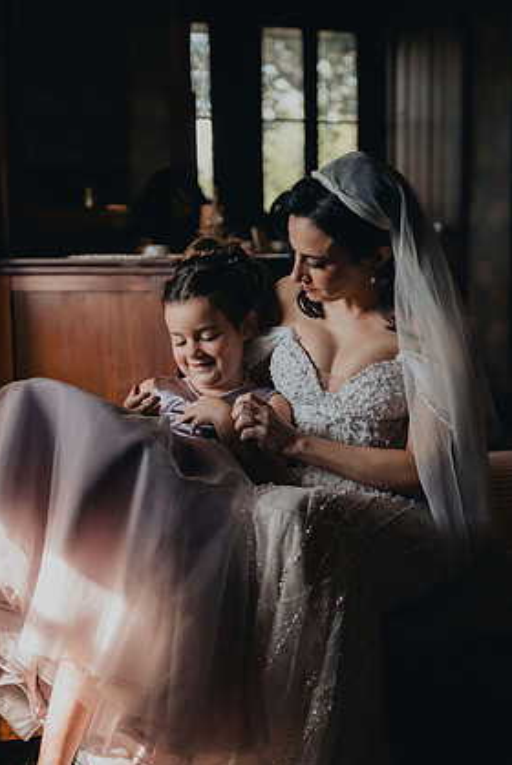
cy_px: 409
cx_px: 254
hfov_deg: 23.0
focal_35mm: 59
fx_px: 1256
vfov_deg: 33.9
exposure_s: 1/1000
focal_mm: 55
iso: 1250
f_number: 2.8
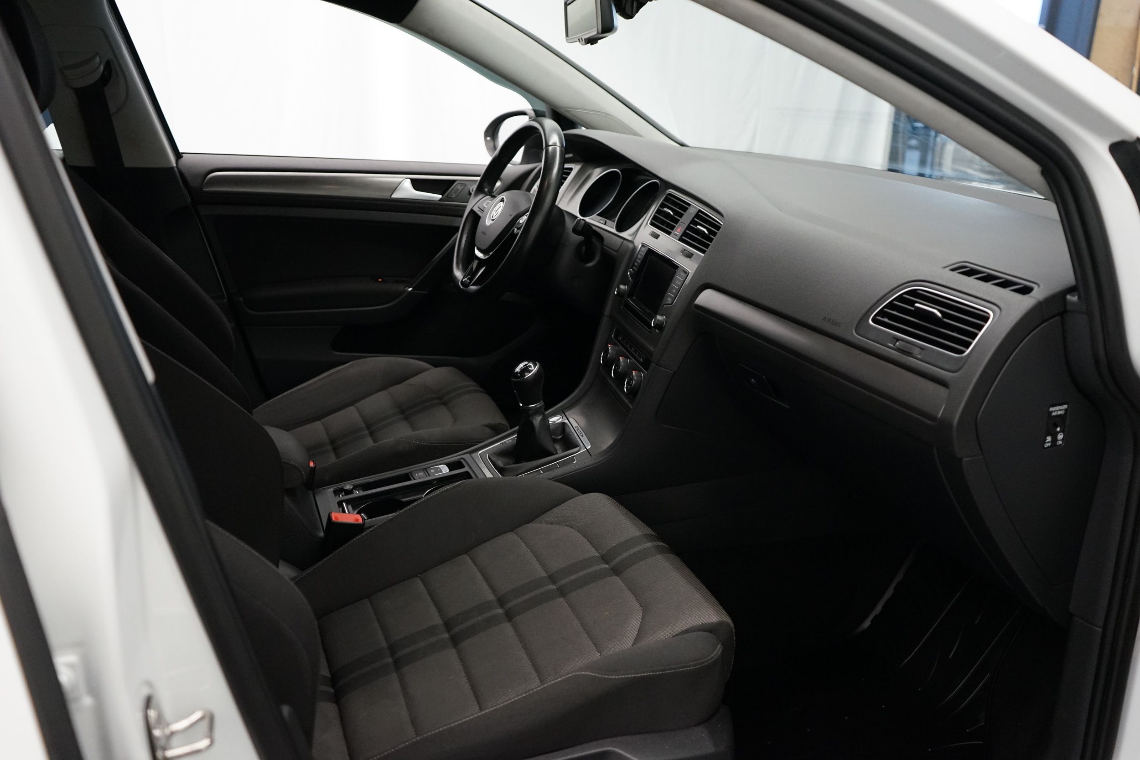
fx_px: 918
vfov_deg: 45.0
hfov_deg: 63.7
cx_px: 570
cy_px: 380
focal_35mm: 29
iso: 3200
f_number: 3.5
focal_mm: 29
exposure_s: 1/160
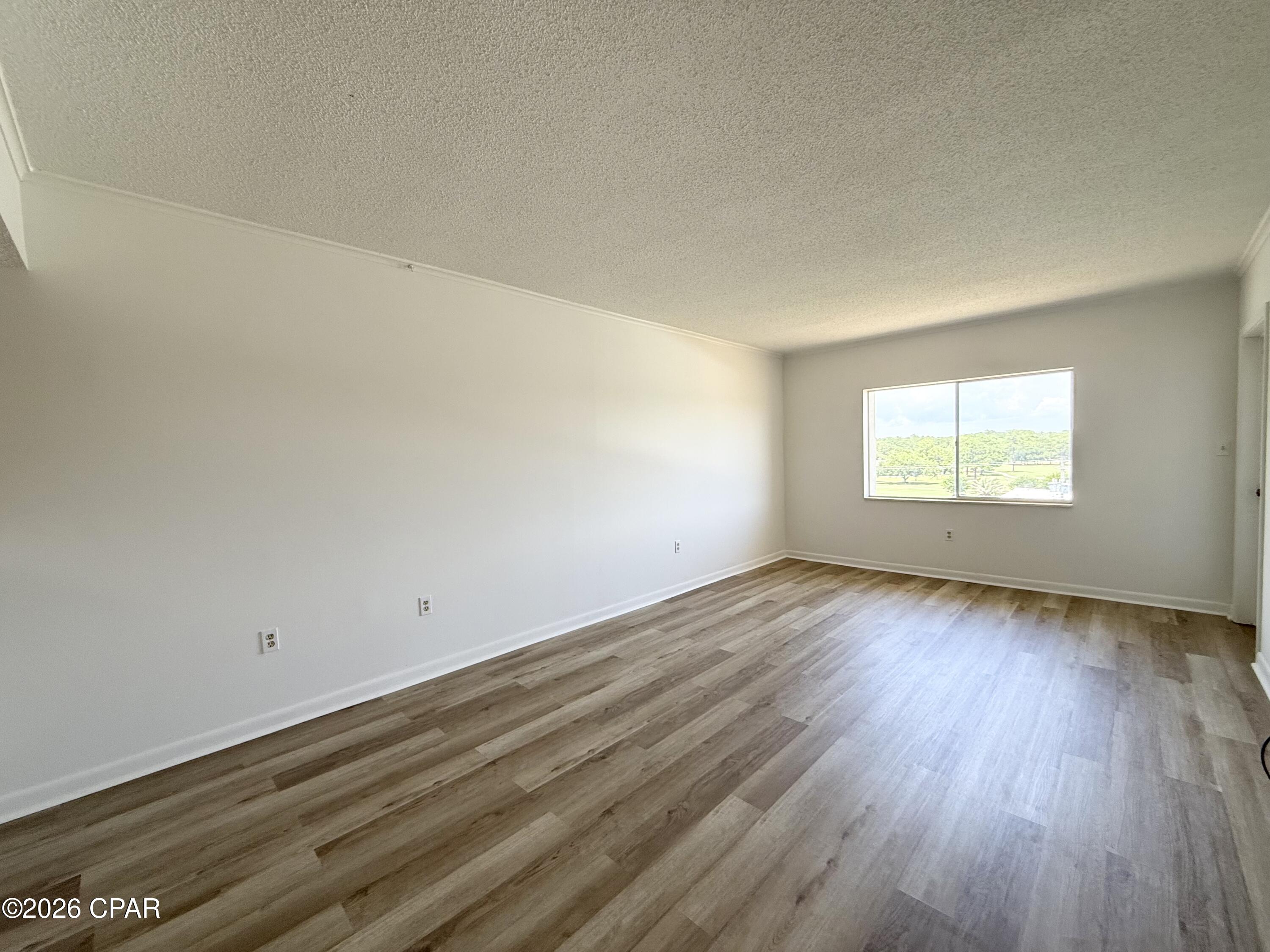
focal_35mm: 14
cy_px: 476
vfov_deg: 85.7
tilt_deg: -3.4
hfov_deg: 102.1
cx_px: 635
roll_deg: +1.5
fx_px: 514
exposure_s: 1/120
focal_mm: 2.22
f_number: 2.2
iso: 100
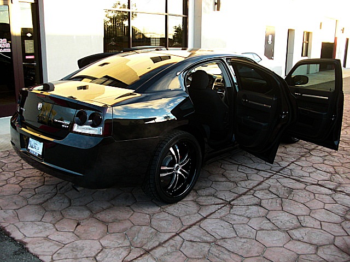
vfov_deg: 39.7
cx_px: 175
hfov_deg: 51.4
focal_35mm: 36
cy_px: 131
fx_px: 364
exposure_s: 1/125
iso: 200
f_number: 2.8
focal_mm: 6.3
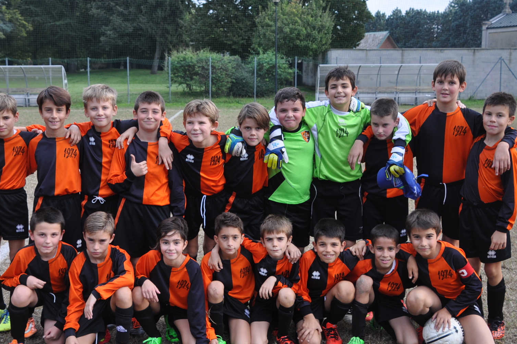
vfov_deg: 26.4
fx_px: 732
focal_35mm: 51
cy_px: 182
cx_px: 219
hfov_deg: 38.8
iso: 280
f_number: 5.6
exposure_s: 1/125
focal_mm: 24
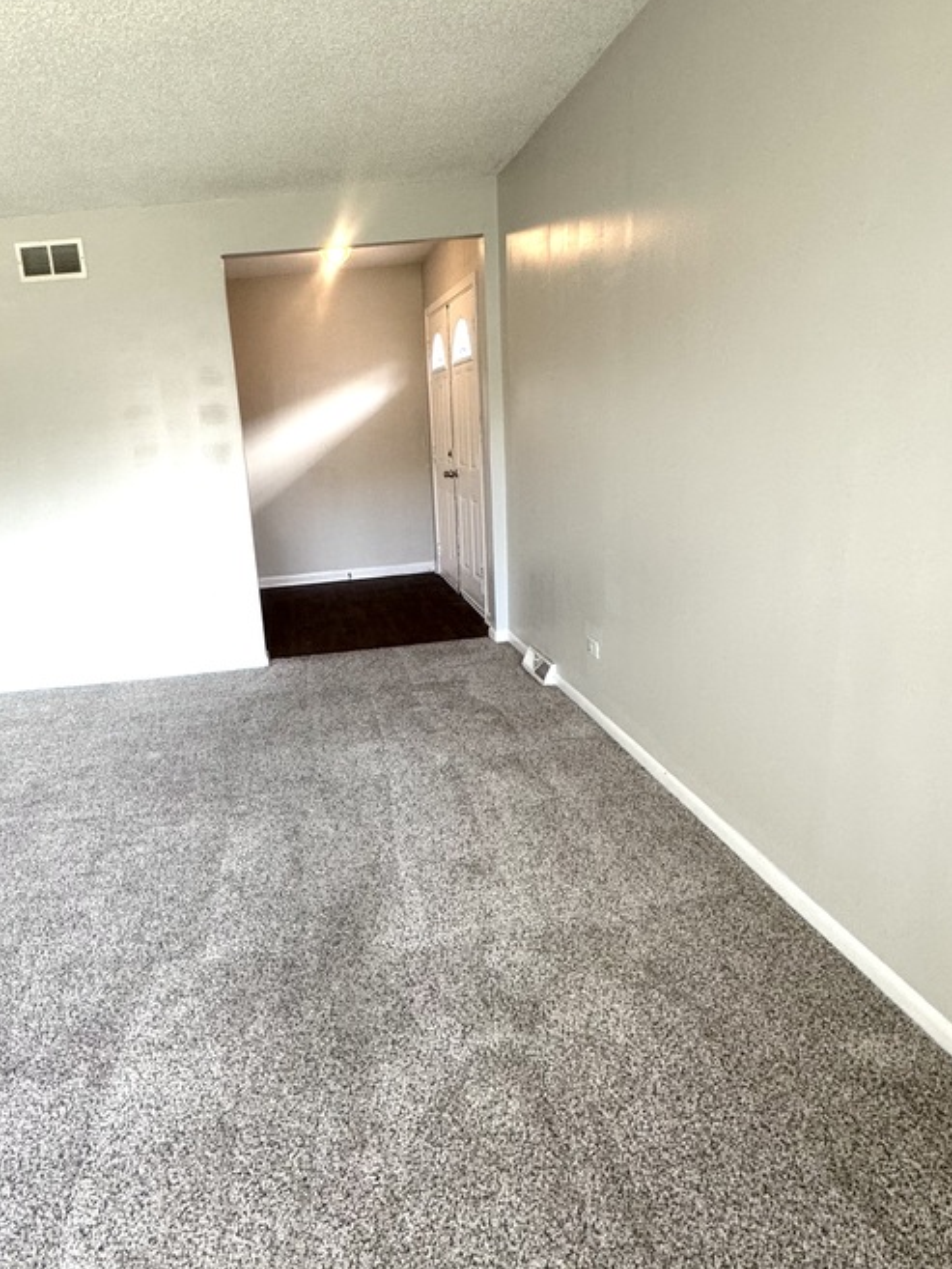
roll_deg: +4.9
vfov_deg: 73.9
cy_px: 666
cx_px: 334
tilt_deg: -16.1
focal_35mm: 23
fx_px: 843
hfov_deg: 57.9
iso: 160
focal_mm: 2.22
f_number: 2.2
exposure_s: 1/60
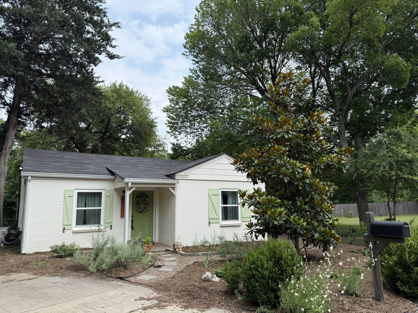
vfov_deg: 56.8
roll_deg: +0.9
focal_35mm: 24
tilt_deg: +9.4
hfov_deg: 71.6
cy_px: 156
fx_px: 290
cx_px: 209
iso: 100
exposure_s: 1/2801
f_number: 1.78
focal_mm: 6.76
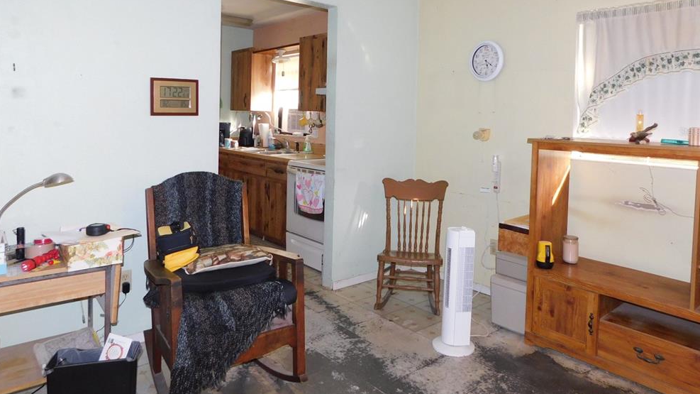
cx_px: 360
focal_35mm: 26
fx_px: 483
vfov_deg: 43.7
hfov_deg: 71.9
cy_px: 131
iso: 200
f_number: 3
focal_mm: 4
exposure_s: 1/30
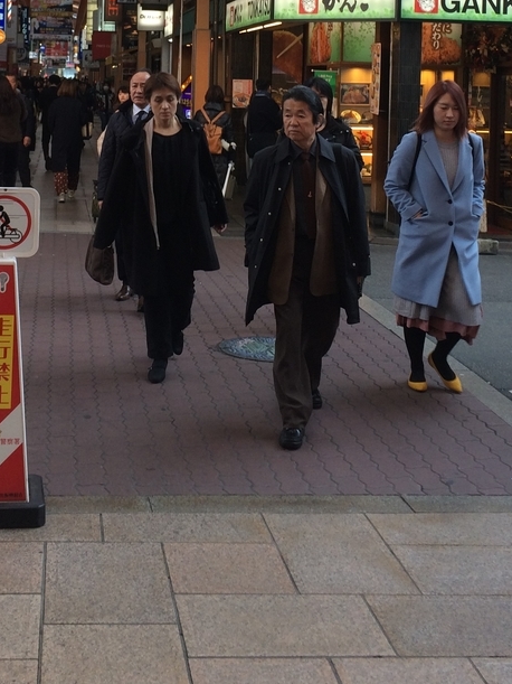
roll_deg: +0.8
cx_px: 170
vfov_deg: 32.3
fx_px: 1124
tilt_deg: +0.2
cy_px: 79
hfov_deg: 25.5
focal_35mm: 57
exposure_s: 1/120
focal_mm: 4.15
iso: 40
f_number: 2.2
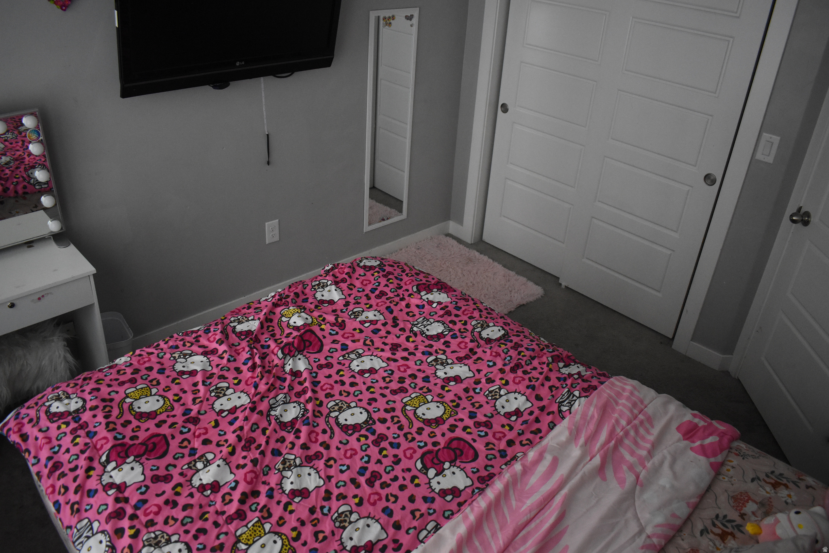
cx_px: 414
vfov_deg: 47.9
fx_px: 622
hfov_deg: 67.4
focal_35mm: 27
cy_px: 276
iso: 2200
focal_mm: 18
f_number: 3.5
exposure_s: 1/200
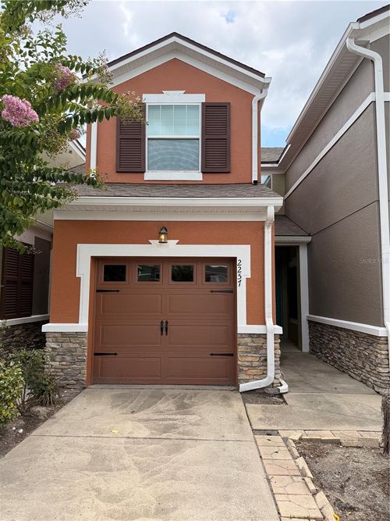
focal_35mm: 24
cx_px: 195
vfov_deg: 71.6
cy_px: 260
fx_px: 361
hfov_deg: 56.8
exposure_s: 1/2232
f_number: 1.78
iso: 100
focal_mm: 6.76
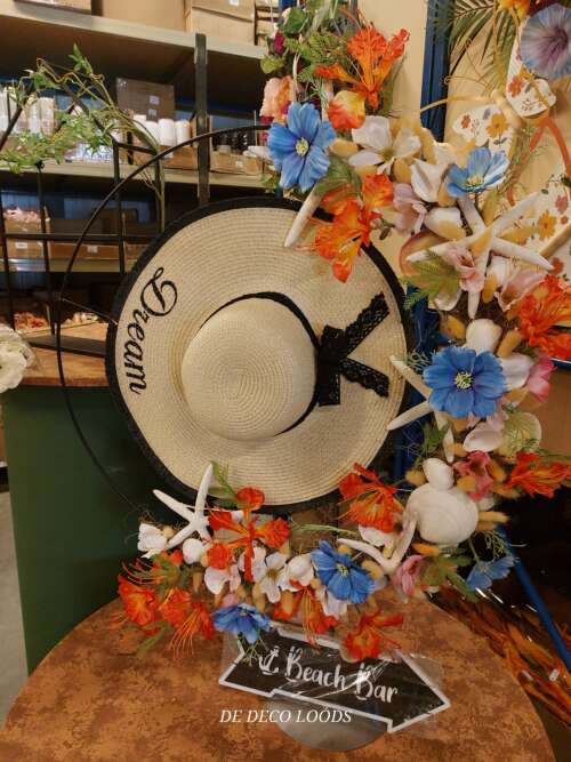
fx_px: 528
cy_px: 381
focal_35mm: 24
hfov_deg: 56.8
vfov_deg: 71.6
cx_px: 286
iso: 400
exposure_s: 1/50
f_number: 1.8
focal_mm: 5.23
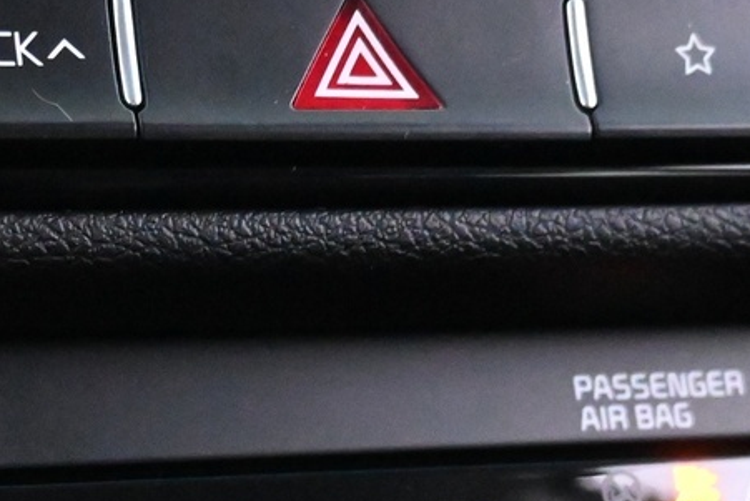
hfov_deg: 19.8
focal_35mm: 100
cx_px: -13
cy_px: 782
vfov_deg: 12.9
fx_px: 2078
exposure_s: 1/30
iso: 9000
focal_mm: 18.5
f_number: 3.8
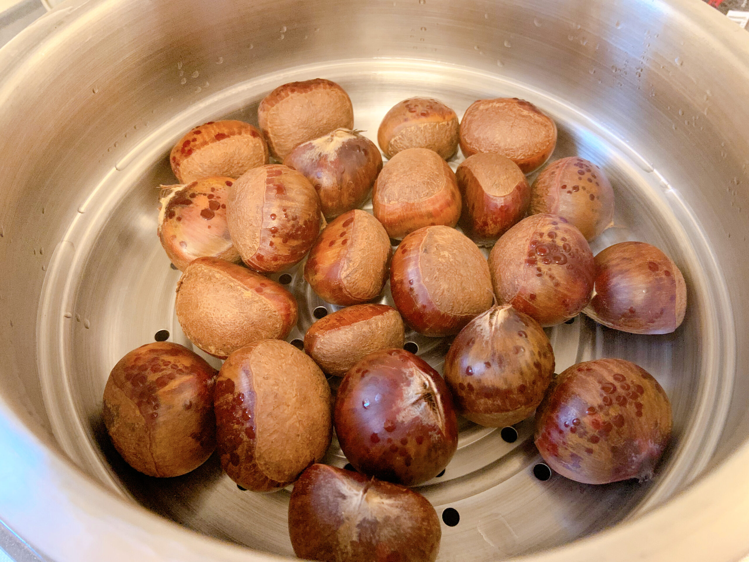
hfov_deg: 67.3
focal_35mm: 26
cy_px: 281
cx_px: 374
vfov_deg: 53.1
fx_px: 563
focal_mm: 4.25
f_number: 1.8
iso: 640
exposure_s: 1/30
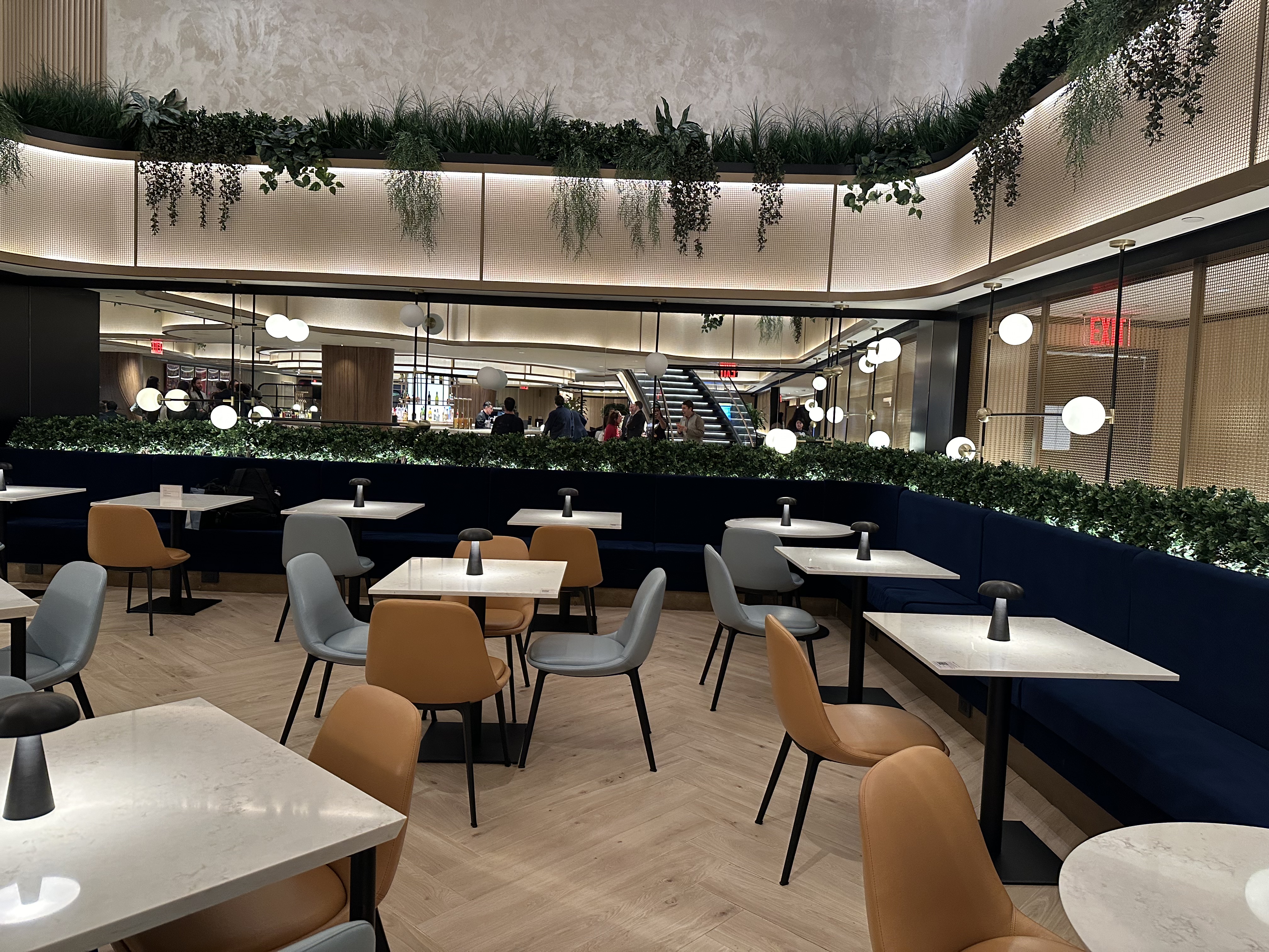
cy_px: 476
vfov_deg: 56.8
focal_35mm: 24
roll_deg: -2.5
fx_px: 880
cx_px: 634
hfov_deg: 71.6
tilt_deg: -1.3
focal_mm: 6.86
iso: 320
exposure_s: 1/59
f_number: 1.78
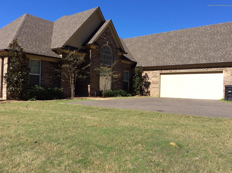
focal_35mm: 32
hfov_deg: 56.9
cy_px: 86
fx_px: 214
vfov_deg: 44.0
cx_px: 116
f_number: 2.4
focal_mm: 3.3
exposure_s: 1/1144
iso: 32
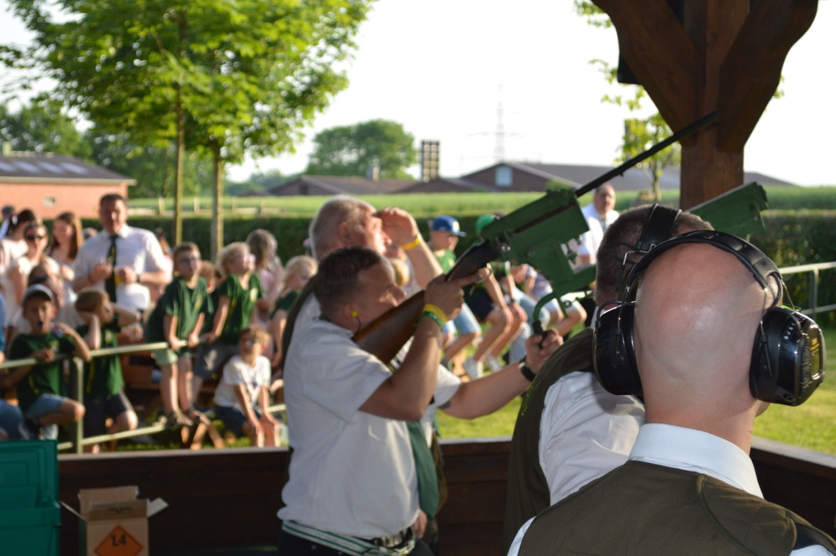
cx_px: 418
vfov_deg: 17.5
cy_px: 278
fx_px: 1810
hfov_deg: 26.0
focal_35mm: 78
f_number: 5.6
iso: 200
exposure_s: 1/125
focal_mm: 52
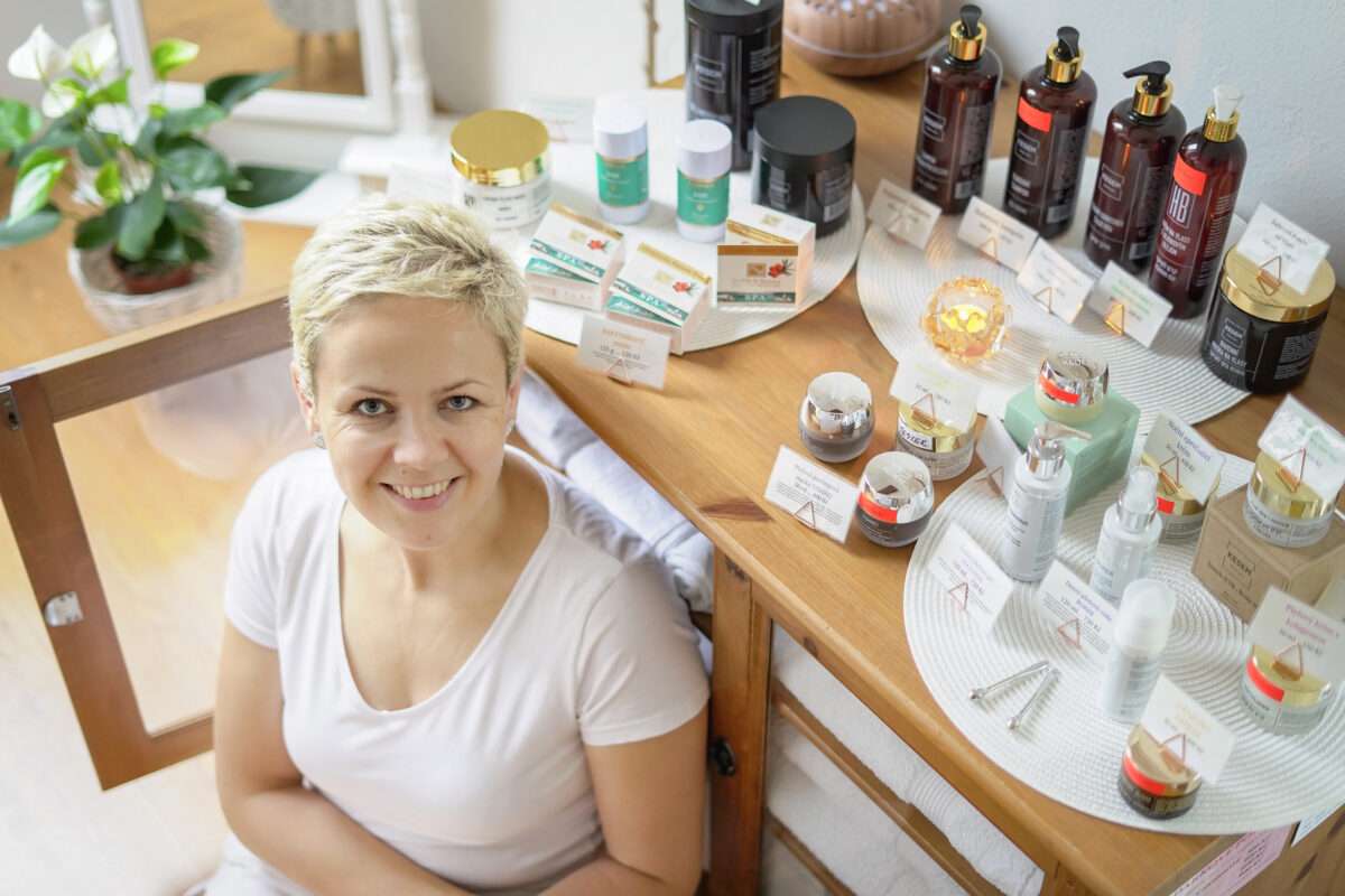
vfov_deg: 27.0
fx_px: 1868
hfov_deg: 39.6
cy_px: 448
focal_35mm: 50
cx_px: 672
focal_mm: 50
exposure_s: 1/60
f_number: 1.8
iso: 1000
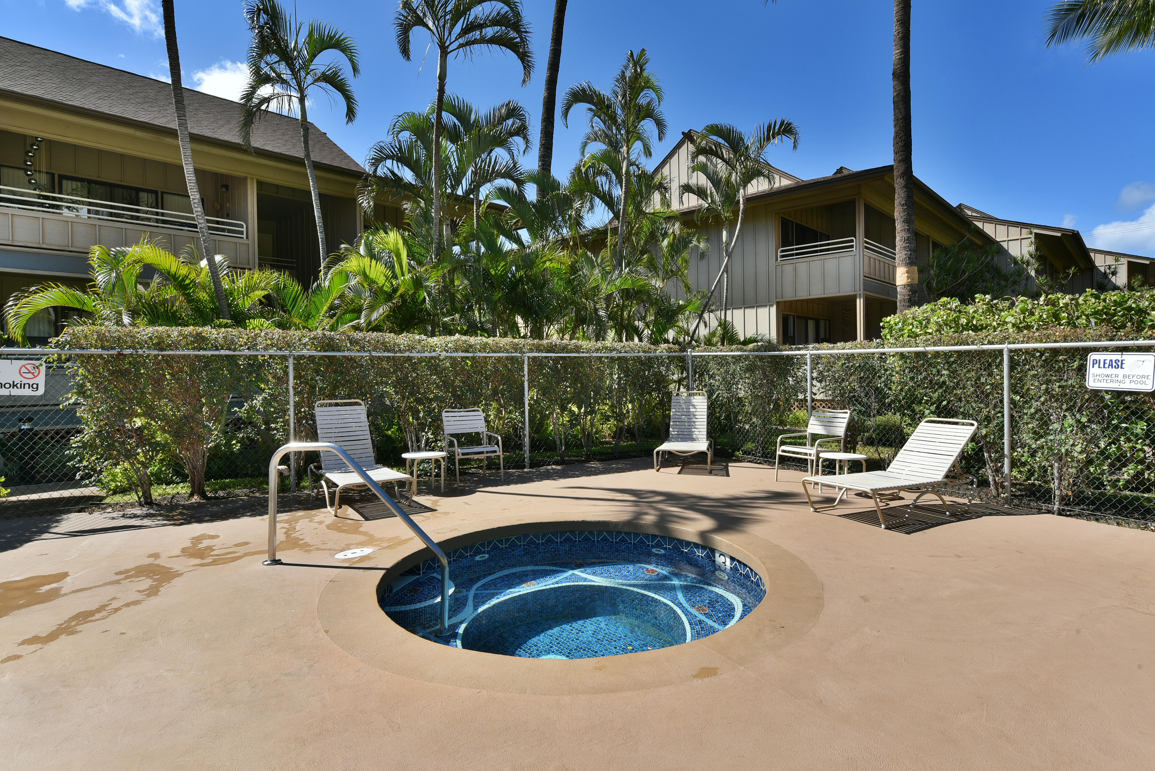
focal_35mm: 18
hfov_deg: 90.0
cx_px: 578
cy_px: 386
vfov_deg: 67.4
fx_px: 578
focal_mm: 18
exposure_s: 1/60
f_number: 14
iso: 100
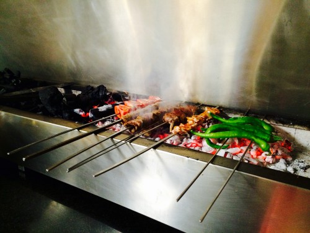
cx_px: 155
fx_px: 260
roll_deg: -0.5
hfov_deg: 61.7
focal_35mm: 29
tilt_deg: -18.2
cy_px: 116
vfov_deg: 48.2
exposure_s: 1/17
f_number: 2.2
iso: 250
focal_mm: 4.15
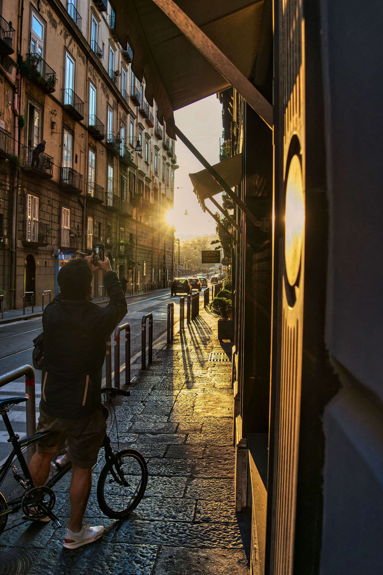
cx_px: 192
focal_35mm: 30
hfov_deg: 43.6
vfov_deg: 61.9
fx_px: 479
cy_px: 288
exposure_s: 1/160
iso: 100
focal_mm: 30
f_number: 5.6
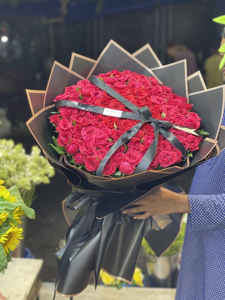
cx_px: 112
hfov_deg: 22.9
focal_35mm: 64
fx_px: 555
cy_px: 150
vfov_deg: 30.3
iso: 160
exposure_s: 1/51
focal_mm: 7.5
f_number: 2.2
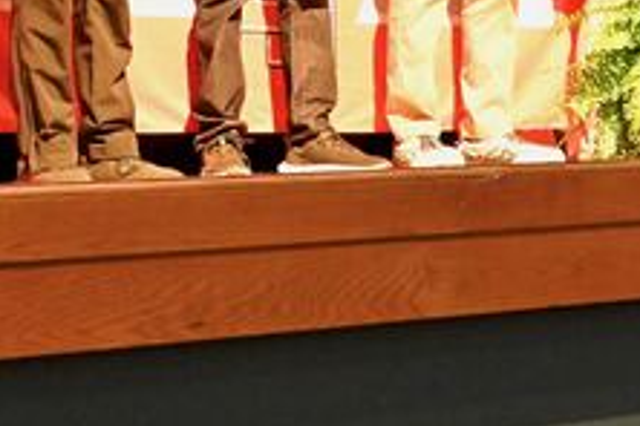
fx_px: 2631
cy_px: -45
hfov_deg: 13.7
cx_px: 640
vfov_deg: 9.2
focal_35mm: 148
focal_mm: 41
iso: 12800
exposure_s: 1/60
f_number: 5
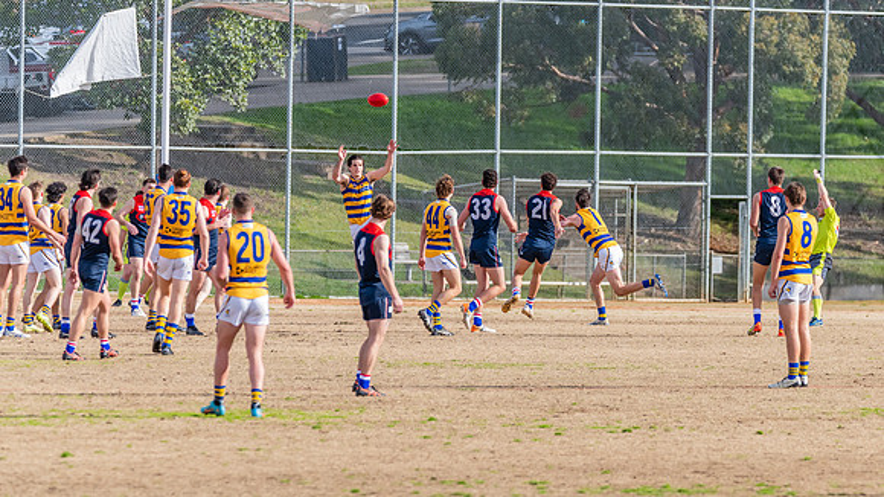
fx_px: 9311
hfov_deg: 5.4
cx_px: 522
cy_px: 295
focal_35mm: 397
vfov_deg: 3.1
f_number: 8
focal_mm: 320
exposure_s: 1/1600
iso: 800
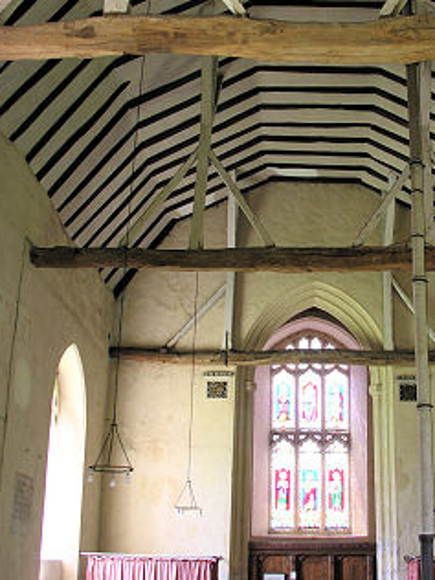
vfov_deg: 37.5
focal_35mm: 51
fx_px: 855
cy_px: 268
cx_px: 306
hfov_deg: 28.3
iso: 50
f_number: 2.8
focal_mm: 8.9
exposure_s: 1/6.8
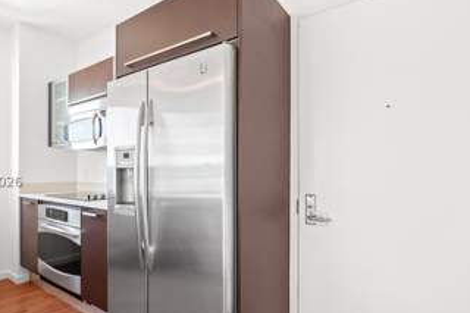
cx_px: 185
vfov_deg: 59.1
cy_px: 181
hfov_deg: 80.2
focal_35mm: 21
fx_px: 274
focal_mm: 14
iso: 100
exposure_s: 1/30
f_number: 2.8
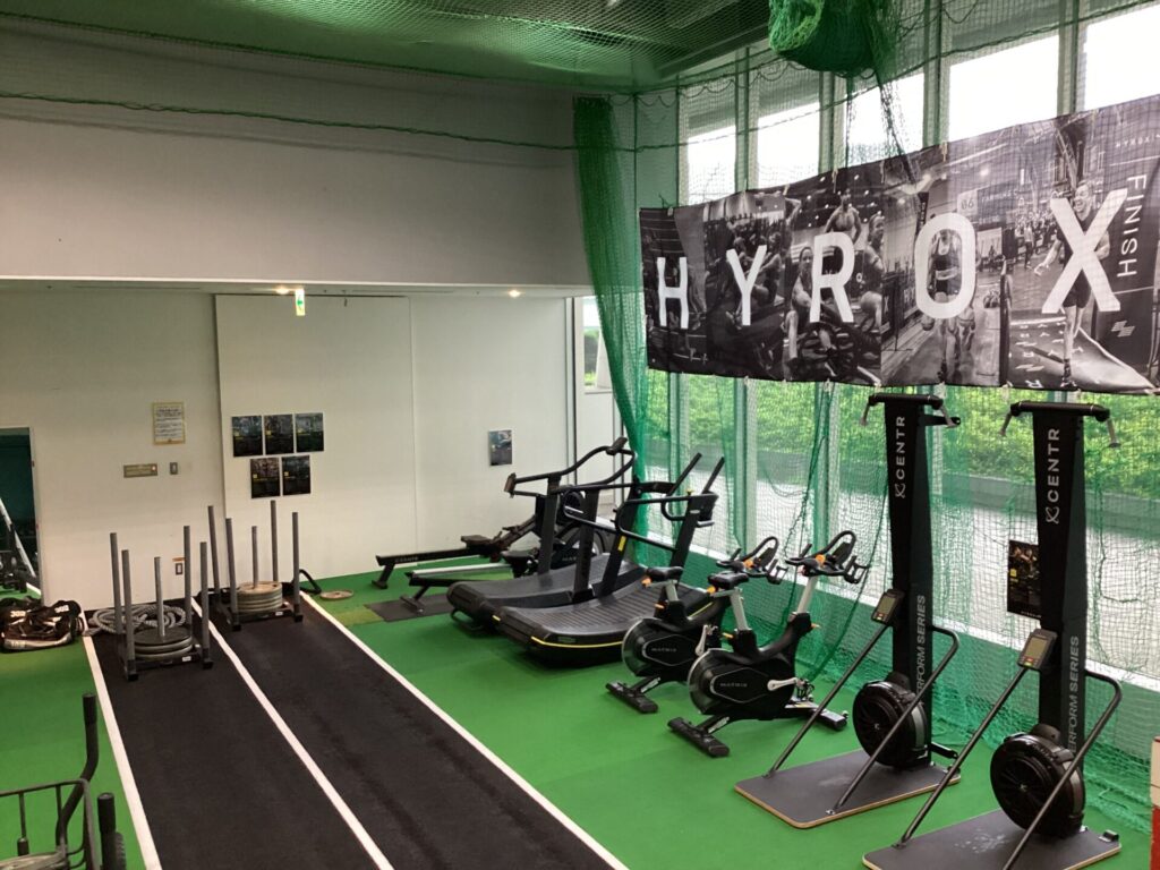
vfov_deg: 45.4
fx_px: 1039
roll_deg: +0.4
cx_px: 580
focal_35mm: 31
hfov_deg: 58.4
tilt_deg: -5.7
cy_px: 435
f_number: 2.4
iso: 320
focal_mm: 3.3
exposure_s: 1/50
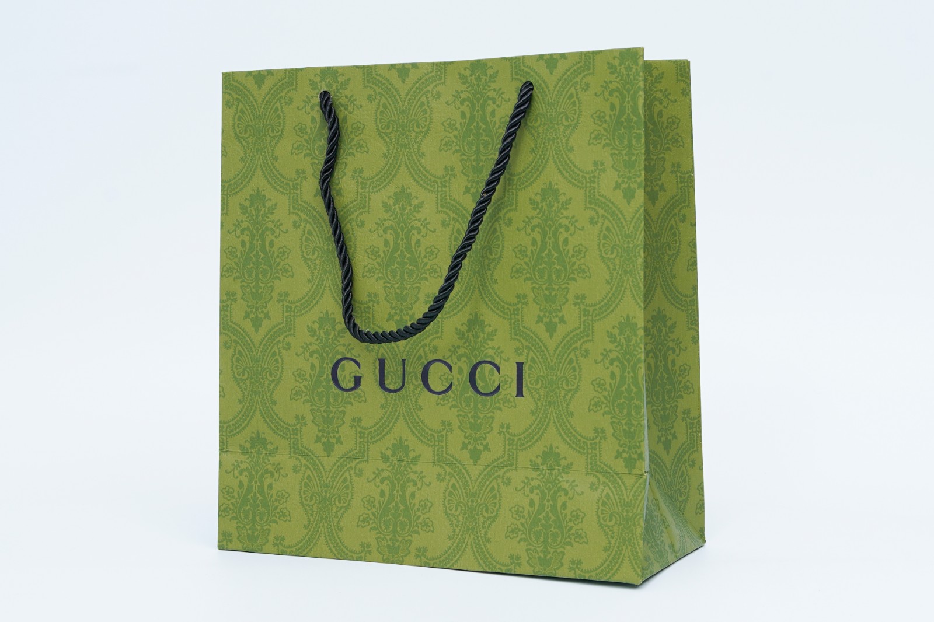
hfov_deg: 38.2
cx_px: 467
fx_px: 1349
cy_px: 311
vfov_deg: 26.0
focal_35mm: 52
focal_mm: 35
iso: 100
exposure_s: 1/125
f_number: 10
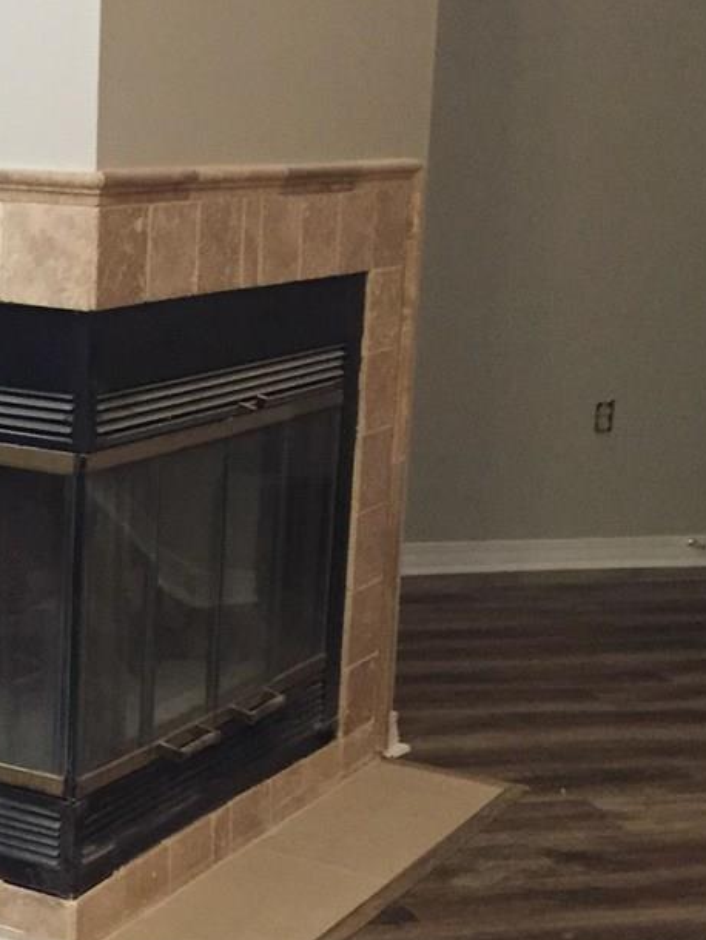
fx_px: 1984
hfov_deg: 19.9
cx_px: 109
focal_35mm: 73
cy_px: 513
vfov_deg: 26.7
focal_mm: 4.15
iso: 250
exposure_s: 1/30
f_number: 2.2
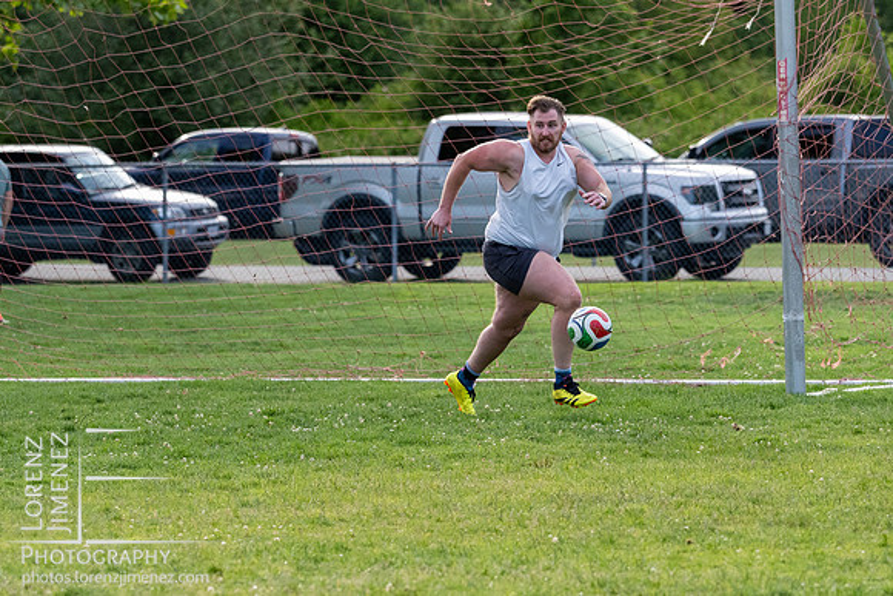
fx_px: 7998
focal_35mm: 322
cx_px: 446
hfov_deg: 6.4
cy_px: 346
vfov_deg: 4.3
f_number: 4.5
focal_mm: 150
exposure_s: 1/1250
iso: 1000
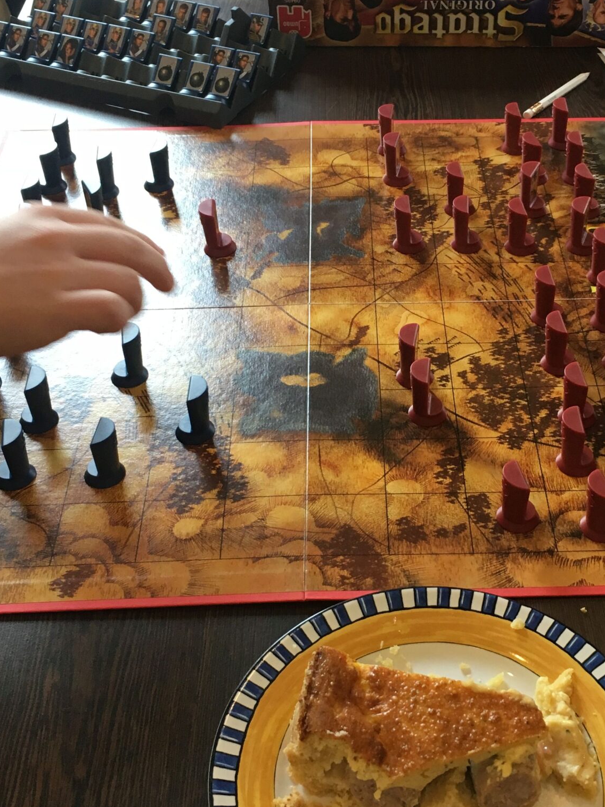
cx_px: 372
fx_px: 1142
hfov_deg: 29.6
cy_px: 405
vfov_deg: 38.9
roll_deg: +0.9
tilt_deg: -42.6
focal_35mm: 49
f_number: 2.2
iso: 50
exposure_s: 1/33
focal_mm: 4.15
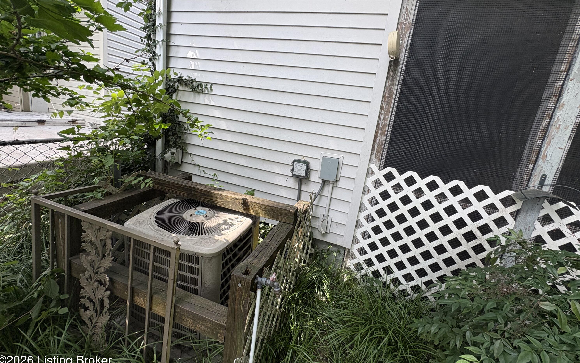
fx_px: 237
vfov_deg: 74.5
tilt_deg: -10.9
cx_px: 289
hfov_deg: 101.5
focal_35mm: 15
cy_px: 160
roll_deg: -9.4
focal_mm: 2.22
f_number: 2.2
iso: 40
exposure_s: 1/210
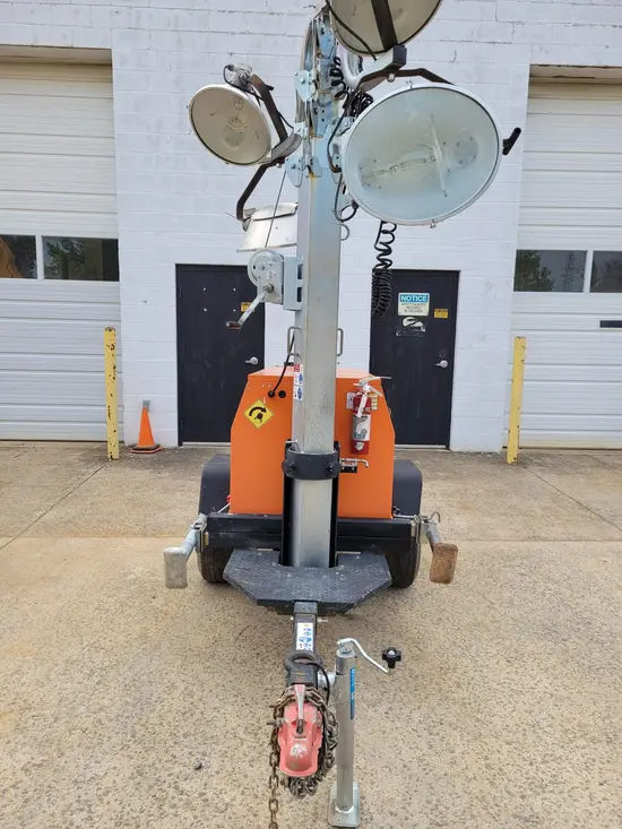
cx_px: 311
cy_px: 414
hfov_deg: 53.1
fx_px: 623
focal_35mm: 26
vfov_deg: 67.3
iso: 40
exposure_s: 1/814
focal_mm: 5.4
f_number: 1.8
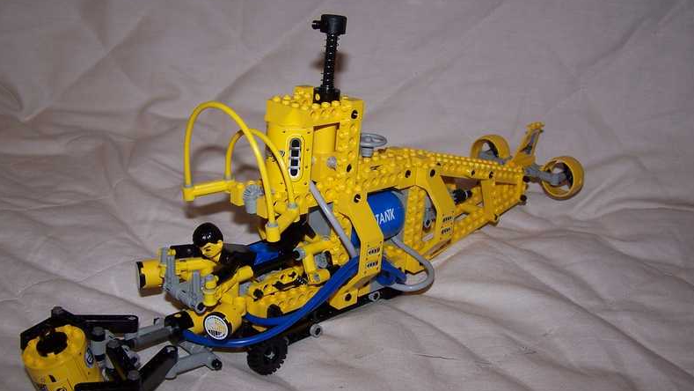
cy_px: 210
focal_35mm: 42
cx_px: 348
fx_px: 773
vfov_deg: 28.3
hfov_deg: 48.4
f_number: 2.8
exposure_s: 1/60
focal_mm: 6.3
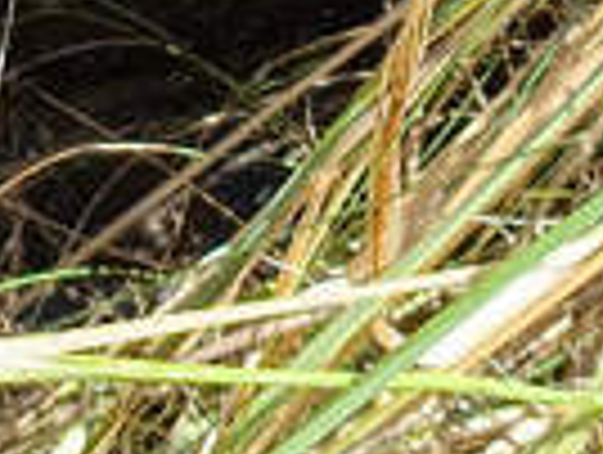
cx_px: -86
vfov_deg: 9.0
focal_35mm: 149
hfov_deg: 12.9
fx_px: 2600
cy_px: -656
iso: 110
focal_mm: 4.76
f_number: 1.69
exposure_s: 1/206
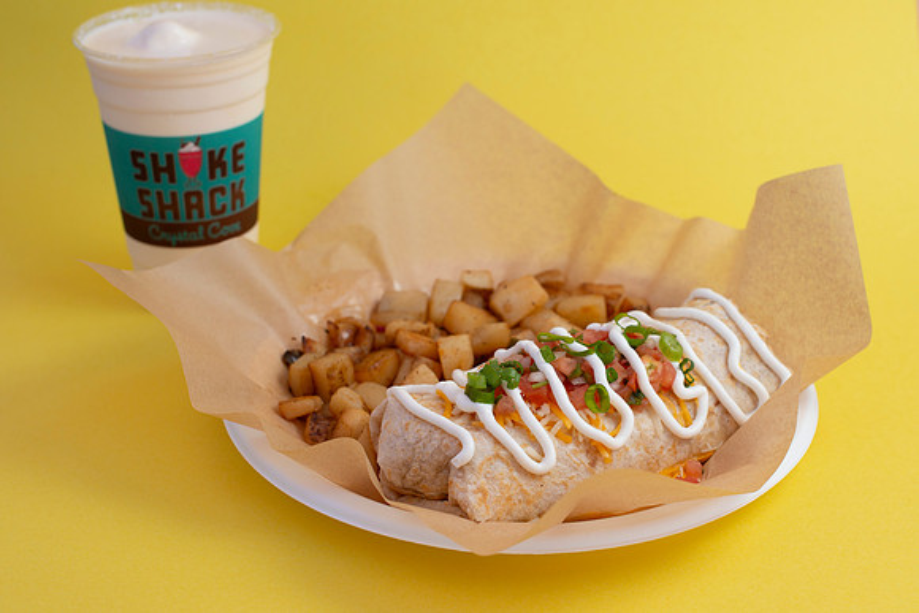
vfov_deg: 23.8
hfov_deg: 35.0
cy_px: 349
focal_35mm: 57
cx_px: 524
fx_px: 1455
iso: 200
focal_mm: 50
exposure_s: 1/200
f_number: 5.6
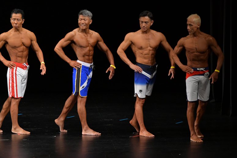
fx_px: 1678
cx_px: 118
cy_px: 79
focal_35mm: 255
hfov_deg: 8.1
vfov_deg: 5.4
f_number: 5.6
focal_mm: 170
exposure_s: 1/400
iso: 3200
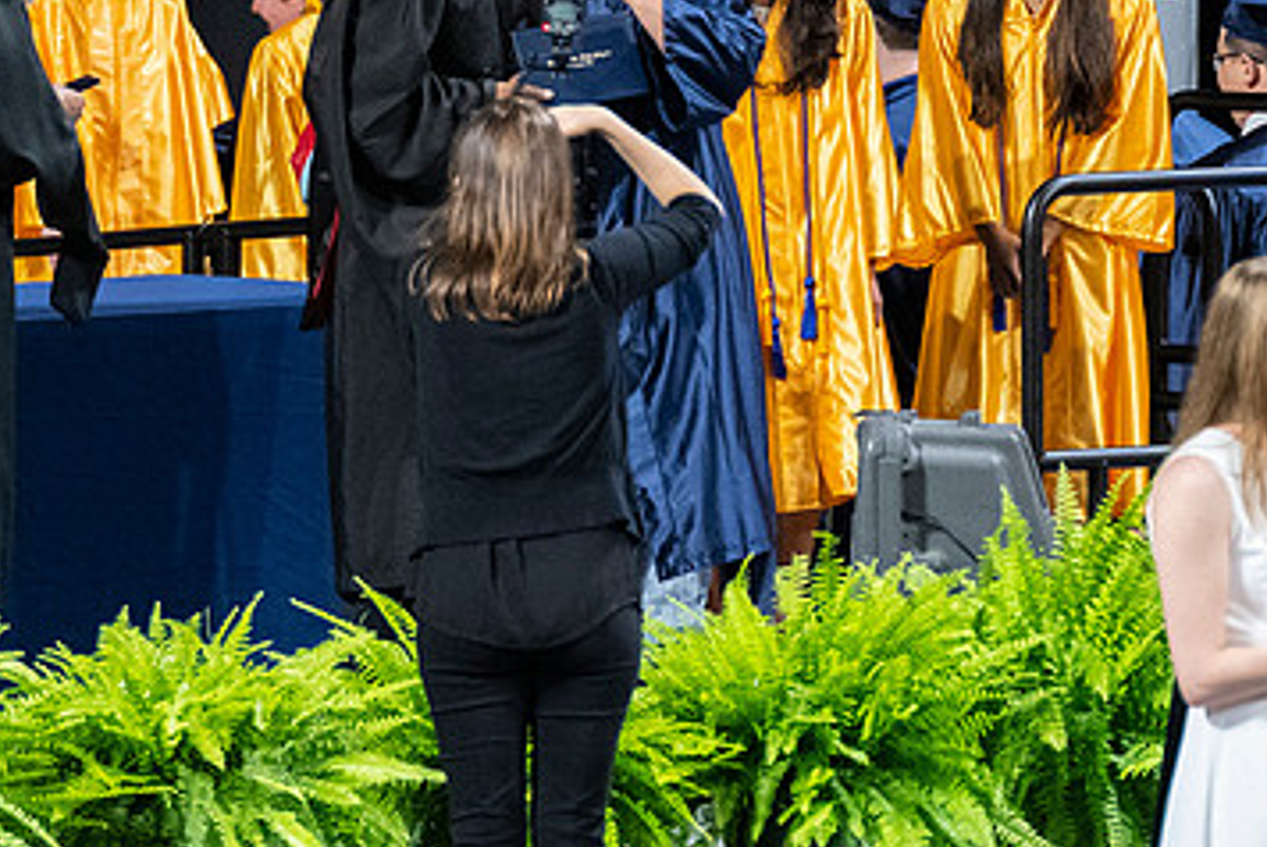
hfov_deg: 3.1
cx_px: 1019
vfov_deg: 2.1
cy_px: 227
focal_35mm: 659
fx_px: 23211
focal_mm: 200
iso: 2000
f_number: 4
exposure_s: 1/200
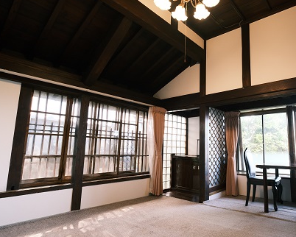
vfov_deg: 65.5
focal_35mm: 21
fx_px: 184
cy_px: 125
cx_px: 210
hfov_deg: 73.8
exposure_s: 1/50
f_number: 4
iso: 640
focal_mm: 10
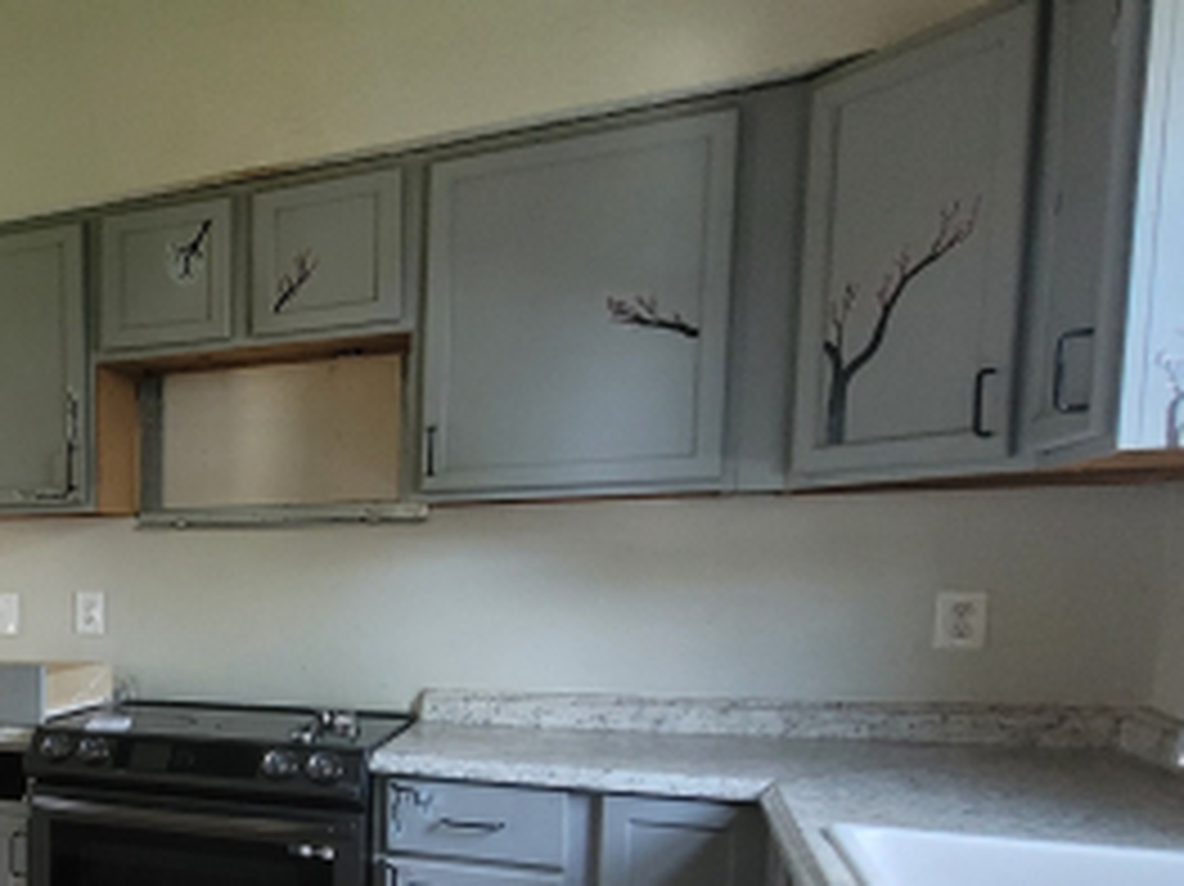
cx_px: -47
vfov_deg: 41.5
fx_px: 1128
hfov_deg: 45.1
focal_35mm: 33
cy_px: 679
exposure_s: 1/60
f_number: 2.2
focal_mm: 1.74
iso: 200
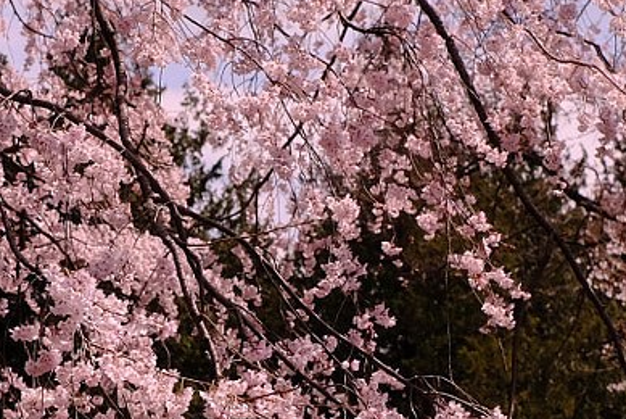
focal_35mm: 218
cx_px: 16
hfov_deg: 9.4
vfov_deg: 6.3
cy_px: 383
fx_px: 3793
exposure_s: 1/2200
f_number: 5.6
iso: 400
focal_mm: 35
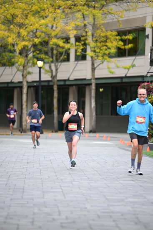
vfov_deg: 10.3
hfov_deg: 6.9
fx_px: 1274
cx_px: 76
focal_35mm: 200
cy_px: 115
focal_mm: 200
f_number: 2.8
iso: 640
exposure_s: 1/2000
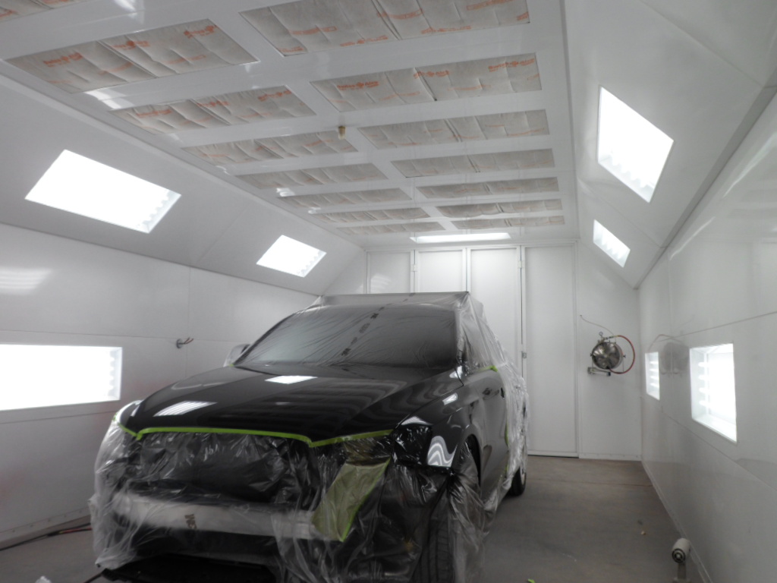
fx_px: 606
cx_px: 388
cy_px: 292
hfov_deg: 65.3
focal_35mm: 27
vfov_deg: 51.4
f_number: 3.3
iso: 80
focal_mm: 4.9
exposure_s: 1/60
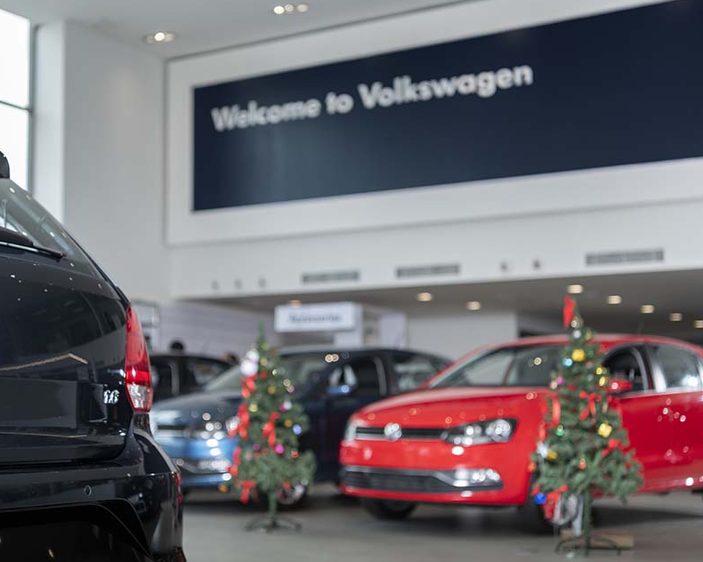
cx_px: 288
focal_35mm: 57
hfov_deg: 32.9
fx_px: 1186
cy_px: 279
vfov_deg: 26.7
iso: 160
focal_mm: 50
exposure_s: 1/320
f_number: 2.8
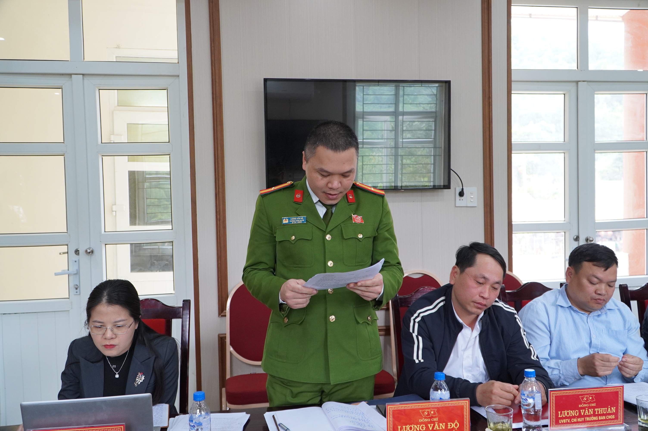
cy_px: 216
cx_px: 324
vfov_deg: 41.6
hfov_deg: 59.5
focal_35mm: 32
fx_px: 566
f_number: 4
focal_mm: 21
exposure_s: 1/160
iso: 1000
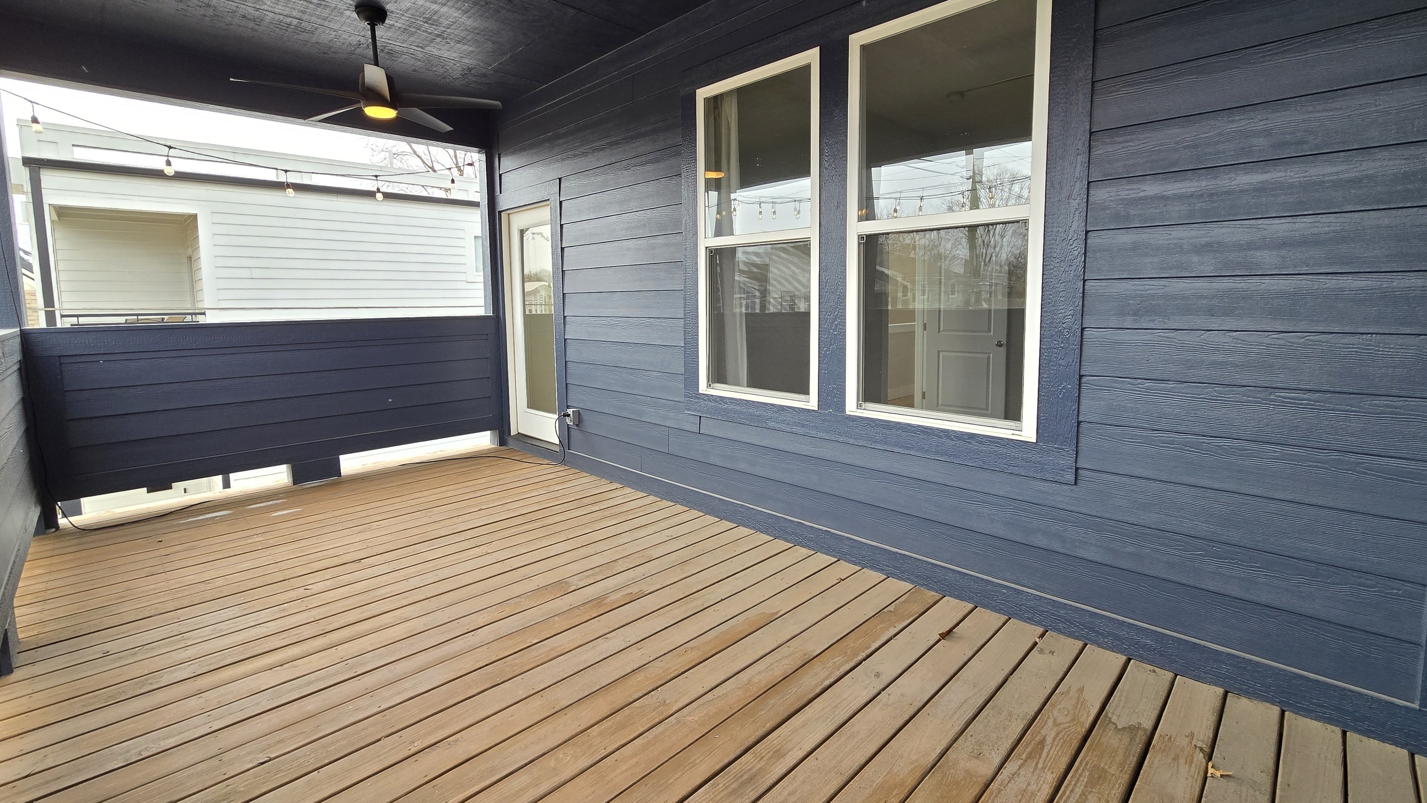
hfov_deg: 103.0
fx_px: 568
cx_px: 737
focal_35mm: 15
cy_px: 359
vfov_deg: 70.3
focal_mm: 2.2
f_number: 2.2
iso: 64
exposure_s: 1/120
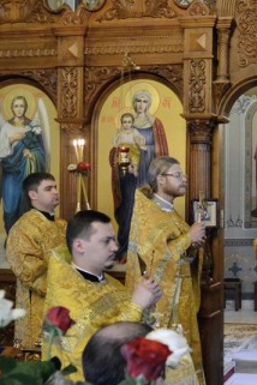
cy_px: 219
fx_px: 600
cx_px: 315
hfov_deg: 22.2
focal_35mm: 56
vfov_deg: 35.6
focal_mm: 20
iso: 3200
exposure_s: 1/60
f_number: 3.5
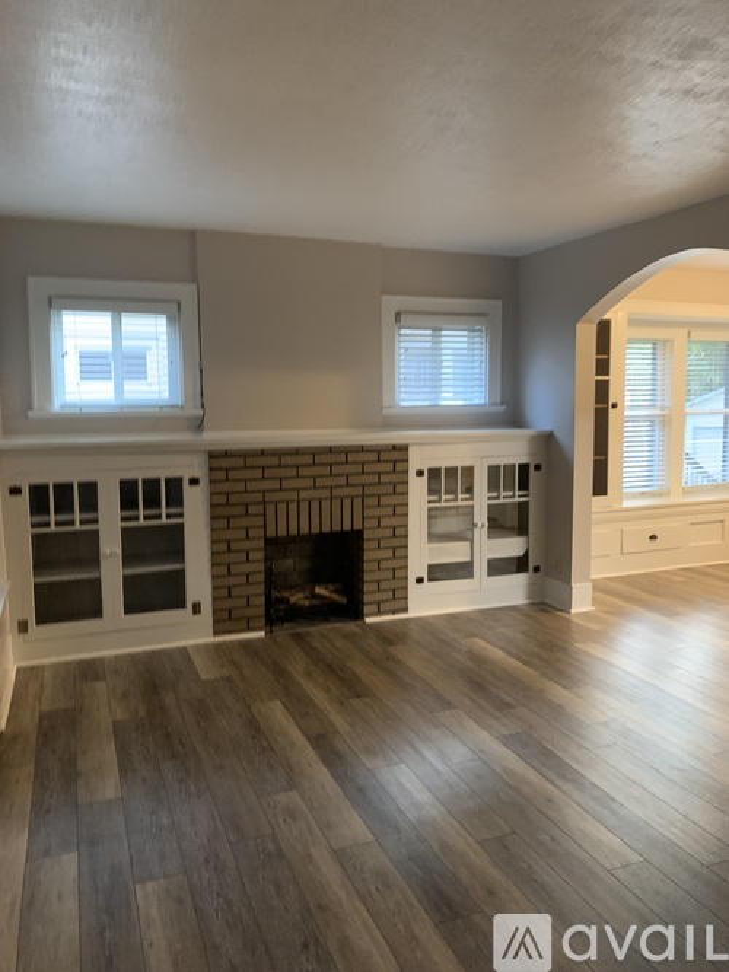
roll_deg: +2.2
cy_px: 486
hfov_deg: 53.0
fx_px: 730
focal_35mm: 26
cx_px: 364
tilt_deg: -0.9
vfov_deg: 67.3
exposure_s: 1/30
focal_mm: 4.25
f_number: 1.8
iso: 400
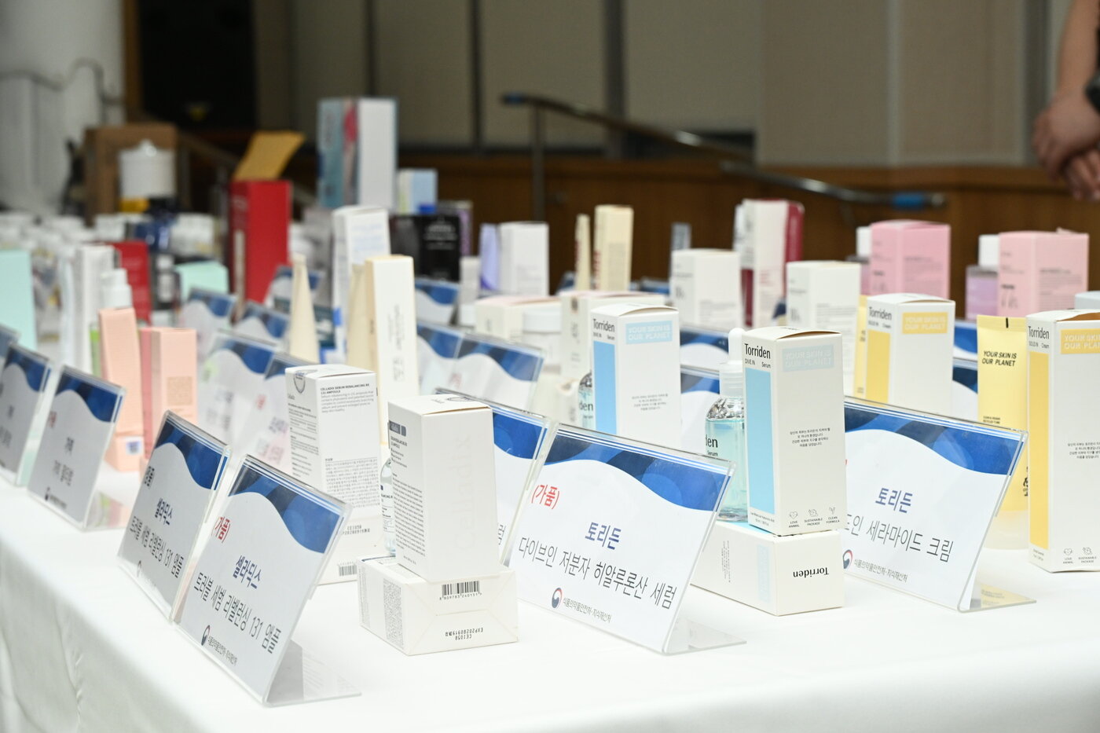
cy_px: 366
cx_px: 550
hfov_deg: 27.3
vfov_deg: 18.4
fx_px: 2261
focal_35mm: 74
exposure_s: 1/200
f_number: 9
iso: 2000
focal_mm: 74
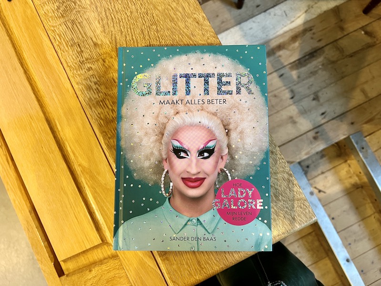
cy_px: 143
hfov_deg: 67.3
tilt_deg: -83.9
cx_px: 190
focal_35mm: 26
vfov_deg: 53.1
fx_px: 286
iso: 160
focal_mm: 5.7
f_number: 1.5
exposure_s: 1/50
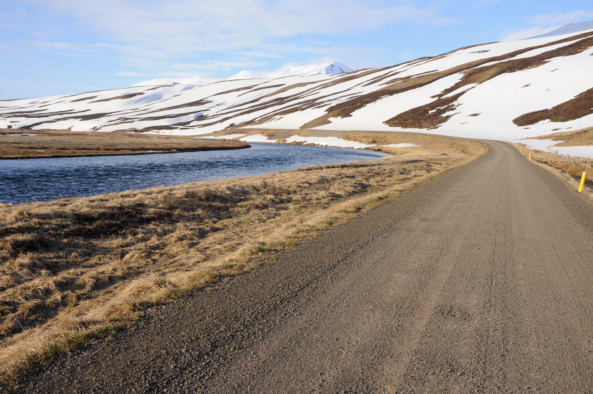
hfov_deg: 51.3
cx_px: 296
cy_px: 197
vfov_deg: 35.4
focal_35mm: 38
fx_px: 617
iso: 200
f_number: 8
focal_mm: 25
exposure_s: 1/400
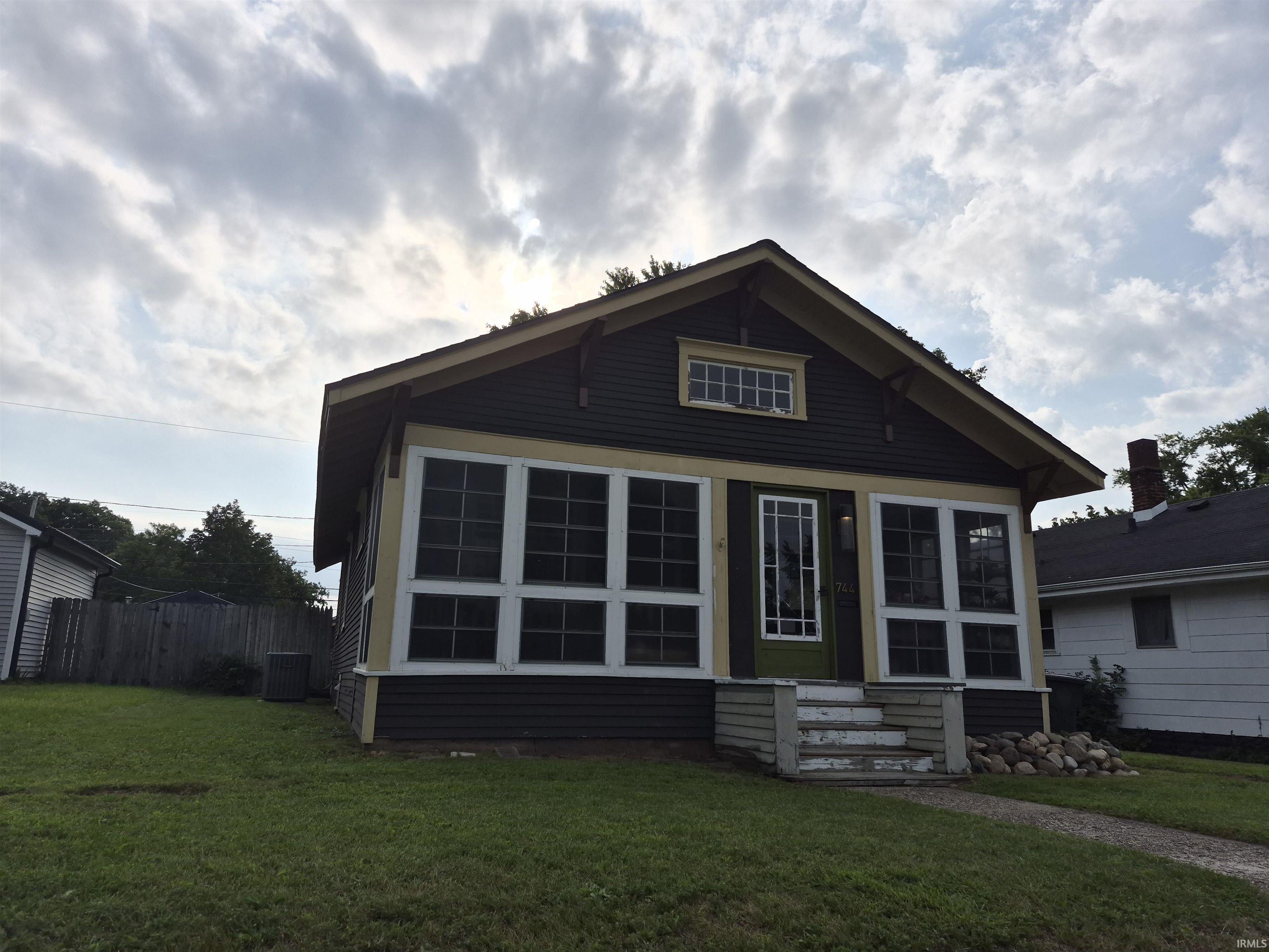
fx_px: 843
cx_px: 634
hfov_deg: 73.9
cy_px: 476
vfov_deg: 58.9
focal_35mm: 23
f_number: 1.8
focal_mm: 5.4
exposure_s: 1/7984
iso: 25
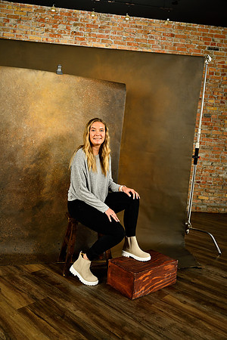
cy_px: 170
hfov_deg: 42.3
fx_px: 293
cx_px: 114
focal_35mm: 31
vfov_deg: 60.3
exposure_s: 1/250
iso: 400
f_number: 4.5
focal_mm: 31
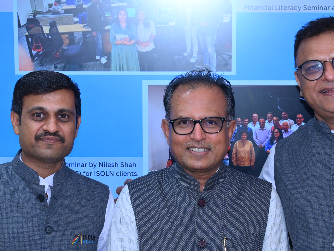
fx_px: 965
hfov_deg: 19.6
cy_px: 185
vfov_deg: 14.7
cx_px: 194
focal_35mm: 100
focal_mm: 60
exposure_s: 1/160
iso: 1000
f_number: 8
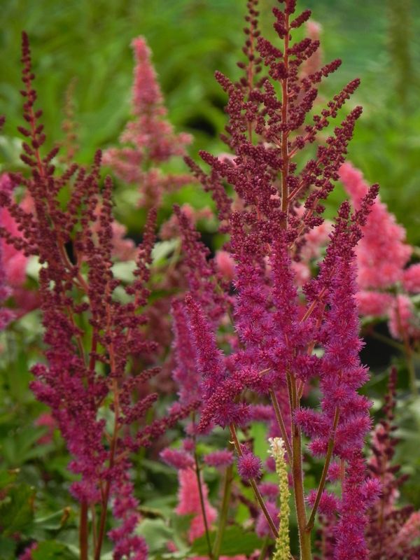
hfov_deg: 3.5
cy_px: 280
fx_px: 6875
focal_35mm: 425
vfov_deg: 4.7
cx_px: 210
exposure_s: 1/200
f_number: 5.6
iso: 160
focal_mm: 75.7
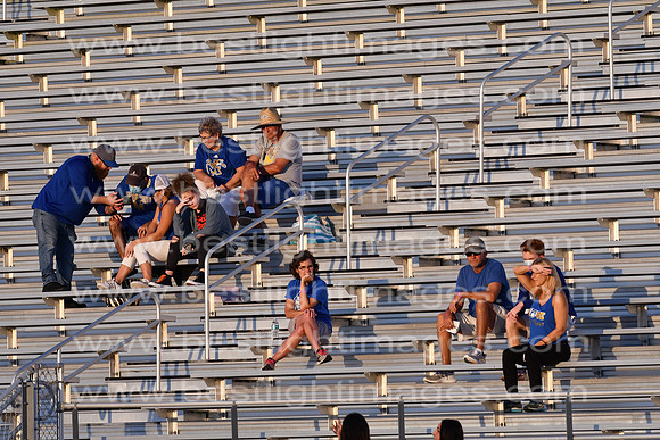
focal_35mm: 450
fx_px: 8252
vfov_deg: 3.1
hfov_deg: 4.6
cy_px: 220
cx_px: 330
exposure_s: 1/2000
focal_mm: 300
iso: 640
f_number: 5.6
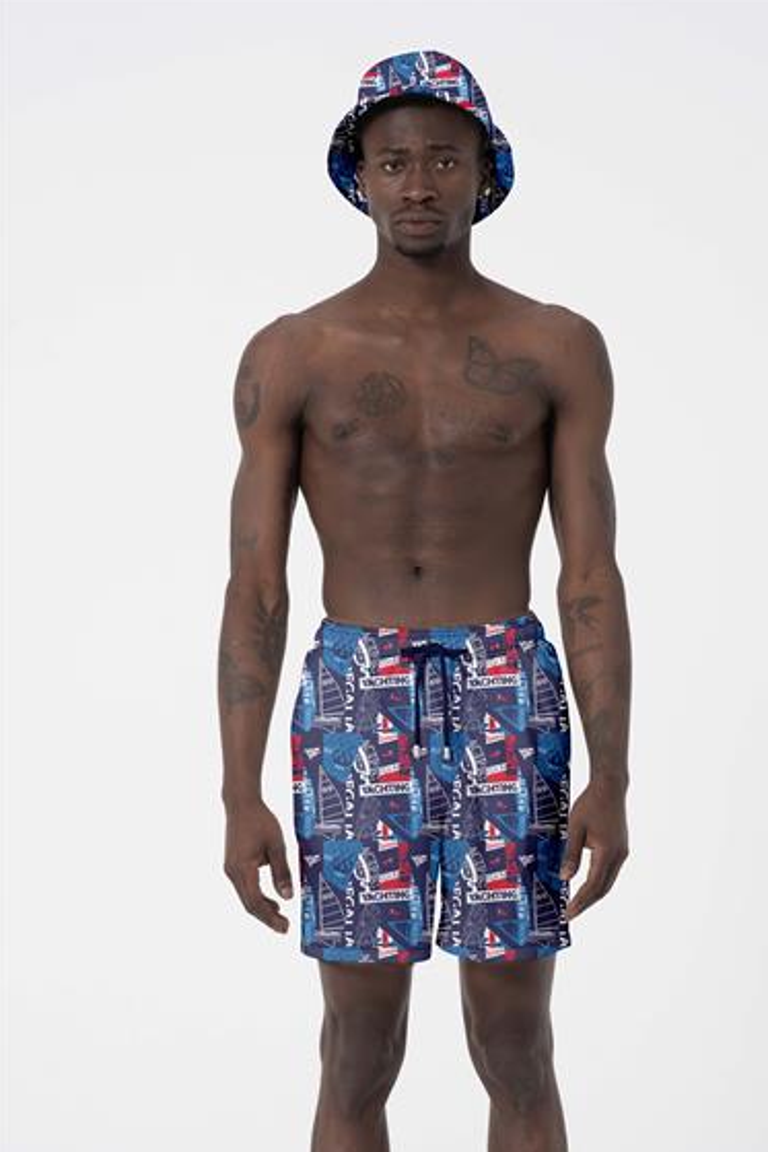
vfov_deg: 18.3
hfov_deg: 12.2
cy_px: 592
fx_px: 3582
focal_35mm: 112
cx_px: 395
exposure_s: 1/160
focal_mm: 71.5
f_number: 11
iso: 160
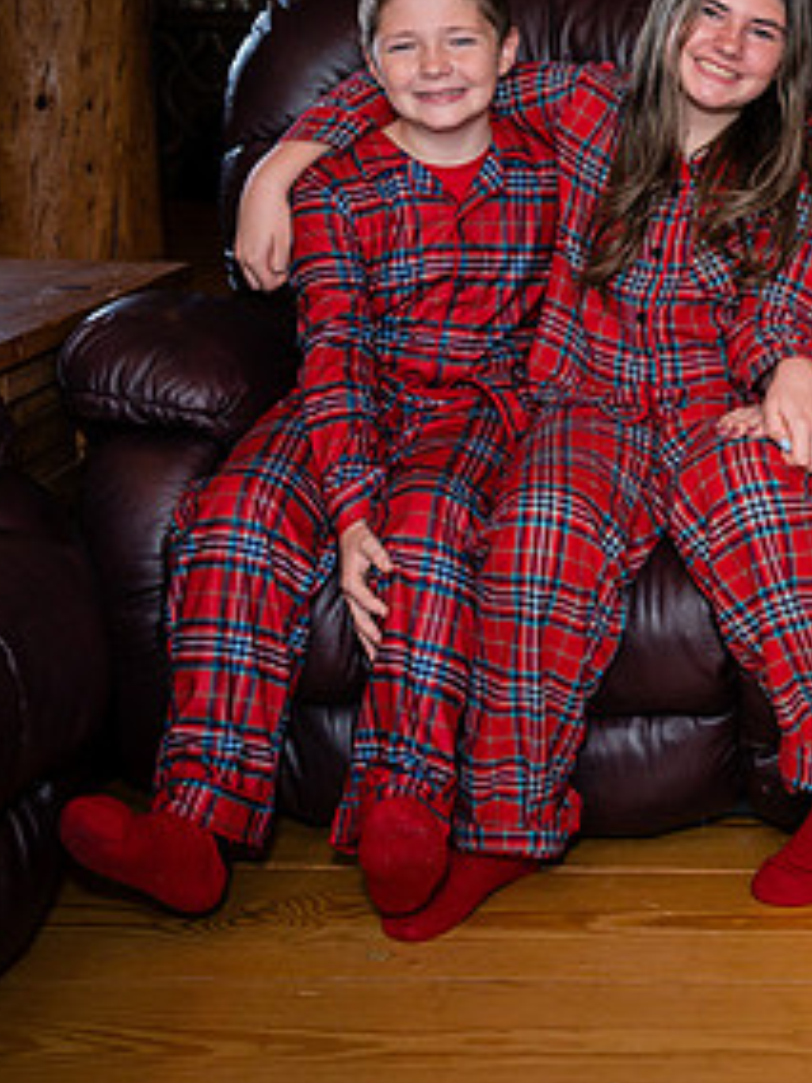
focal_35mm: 69
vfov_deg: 27.9
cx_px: 1050
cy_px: 328
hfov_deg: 19.7
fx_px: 2158
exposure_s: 1/160
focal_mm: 30
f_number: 4
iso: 400
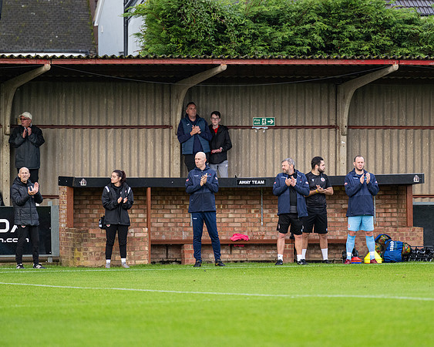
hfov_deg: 5.5
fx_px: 4480
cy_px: 170
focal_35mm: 349
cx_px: 284
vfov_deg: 4.4
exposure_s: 1/1250
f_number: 4
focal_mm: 280
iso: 1000
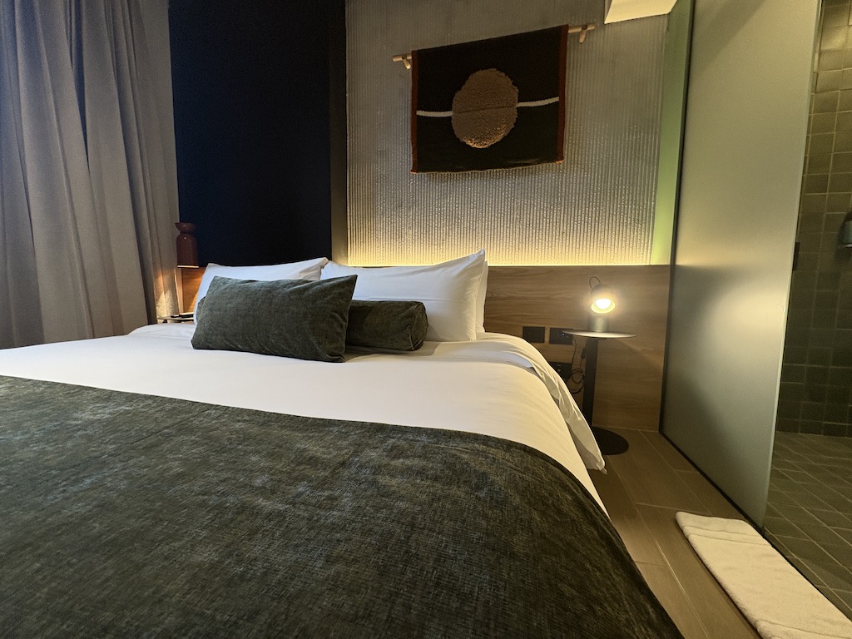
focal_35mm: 14
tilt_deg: -5.9
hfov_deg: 102.1
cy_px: 320
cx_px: 426
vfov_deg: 85.7
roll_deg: -0.4
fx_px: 345
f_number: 2.2
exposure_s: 1/60
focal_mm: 2.22
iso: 250
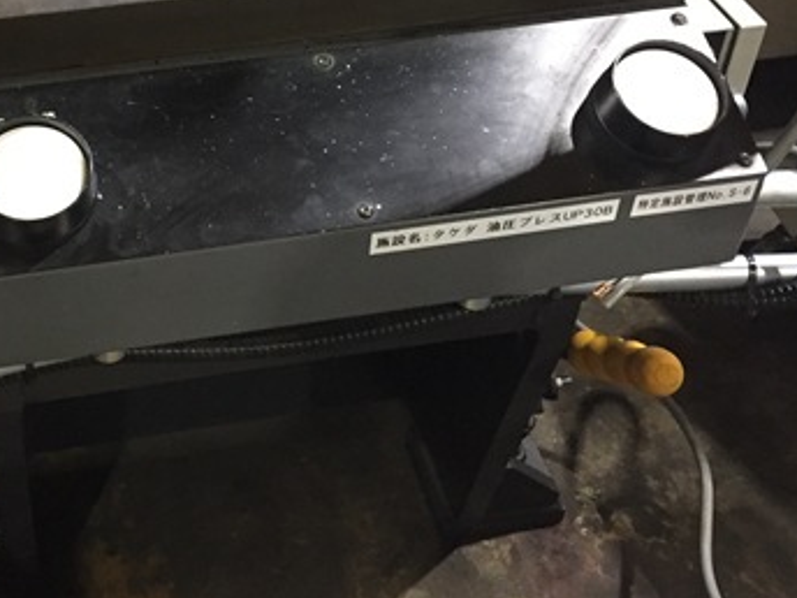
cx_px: 155
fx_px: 1243
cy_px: 97
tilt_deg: -40.3
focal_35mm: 54
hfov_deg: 34.4
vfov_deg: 26.4
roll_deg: +0.0
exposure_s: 1/24
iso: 250
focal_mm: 4.15
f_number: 2.2
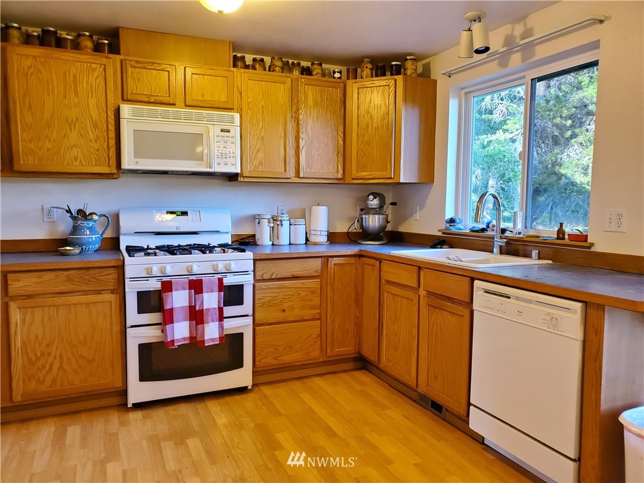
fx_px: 484
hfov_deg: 67.3
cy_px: 242
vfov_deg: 53.1
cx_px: 322
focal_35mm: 26
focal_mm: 4.3
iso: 400
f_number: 2.4
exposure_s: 1/39
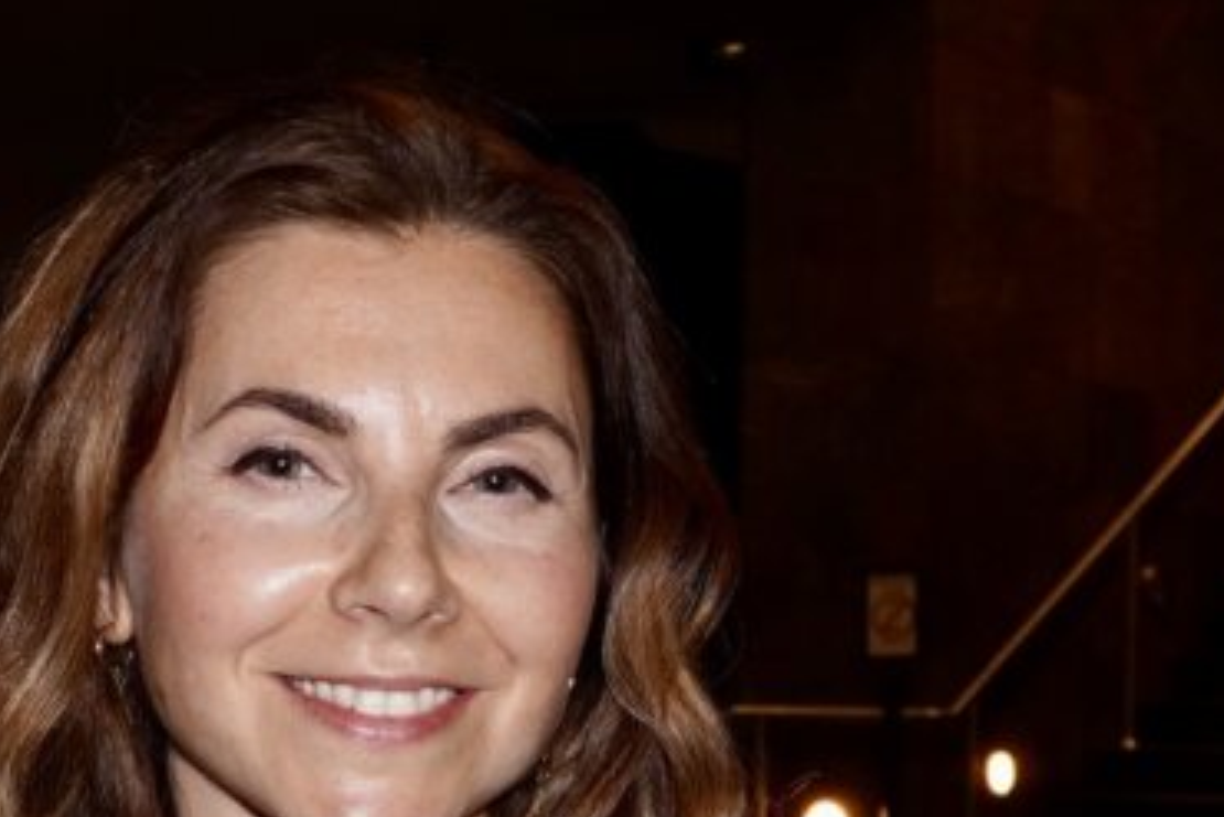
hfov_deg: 28.8
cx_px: 513
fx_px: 2381
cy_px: 1072
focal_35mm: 70
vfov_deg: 18.1
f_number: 5
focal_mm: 16
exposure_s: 1/60
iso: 800
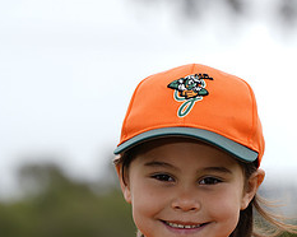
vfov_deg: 3.6
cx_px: 166
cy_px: 292
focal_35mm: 426
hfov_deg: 4.5
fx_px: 3741
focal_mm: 182
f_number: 5.6
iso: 50
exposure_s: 1/250
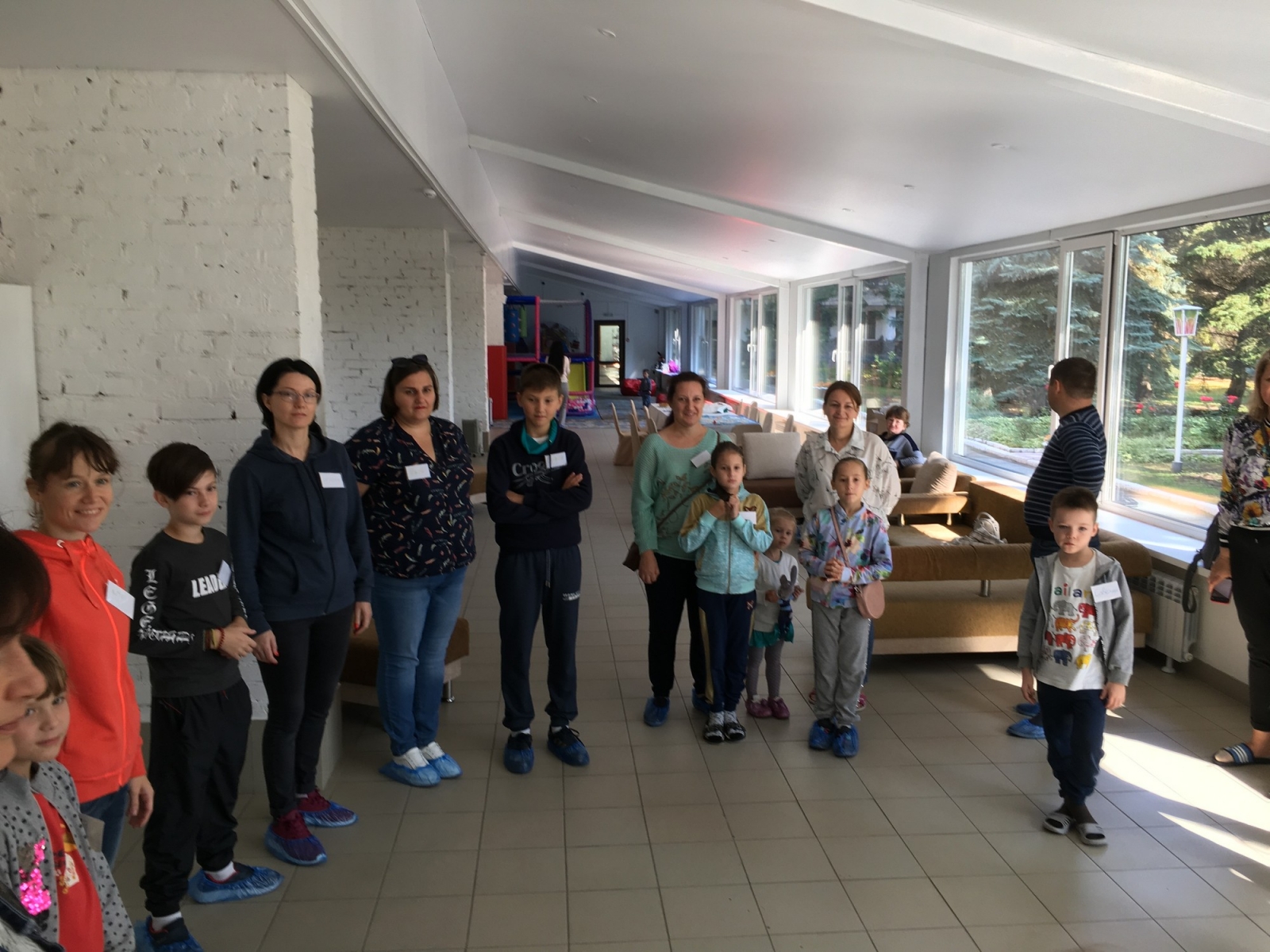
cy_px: 476
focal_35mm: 29
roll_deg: +1.4
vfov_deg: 48.2
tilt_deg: -6.6
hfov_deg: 61.7
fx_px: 1064
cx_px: 635
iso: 25
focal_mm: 4.15
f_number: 2.2
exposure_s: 1/50
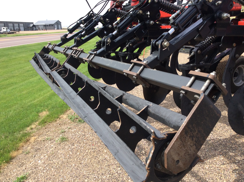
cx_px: 122
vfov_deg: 44.1
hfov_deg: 56.9
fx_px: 225
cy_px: 91
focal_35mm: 32
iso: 32
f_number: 2.4
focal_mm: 3.3
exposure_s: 1/665
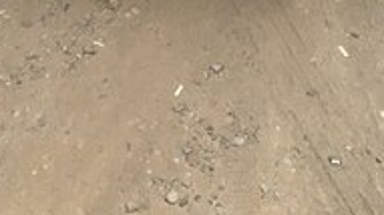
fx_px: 834
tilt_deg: -22.4
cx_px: 123
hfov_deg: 25.8
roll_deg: -1.9
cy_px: -275
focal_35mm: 82
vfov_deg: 12.2
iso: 40
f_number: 2.2
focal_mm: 4.15
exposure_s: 1/33
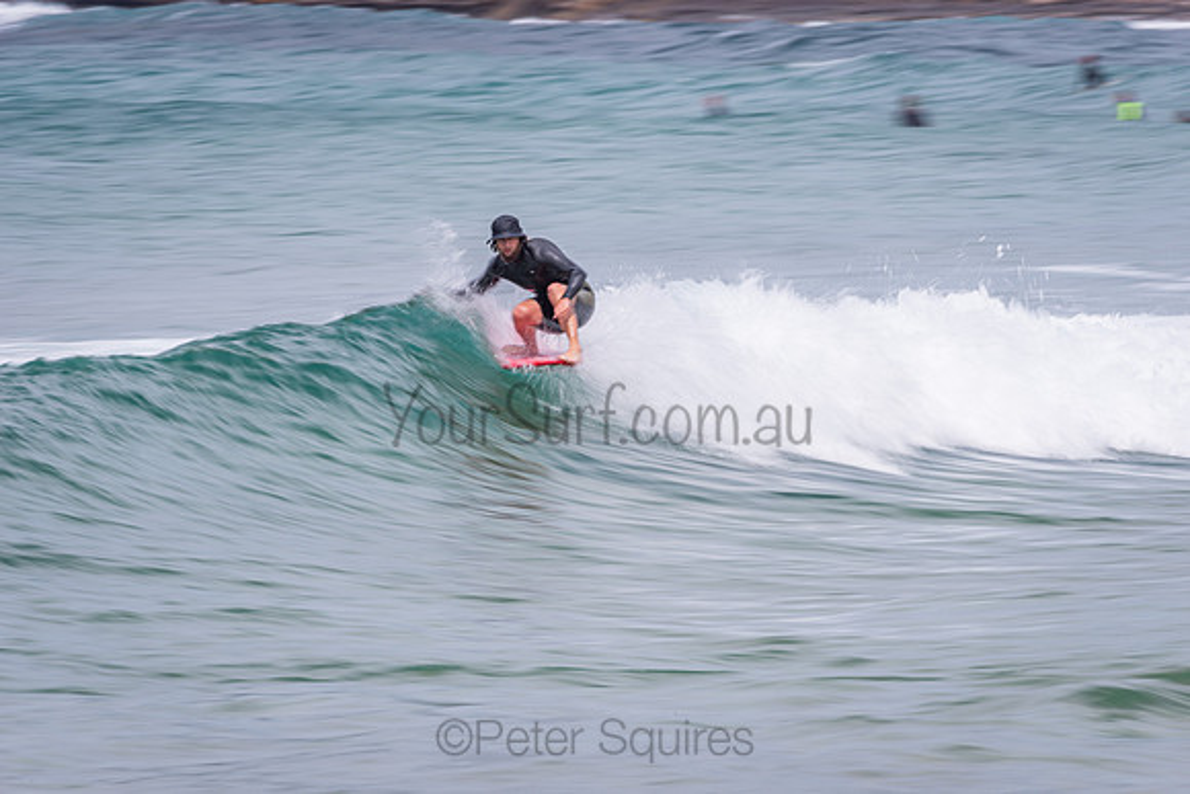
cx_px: 595
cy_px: 397
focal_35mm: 500
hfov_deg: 4.1
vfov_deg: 2.8
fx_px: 16531
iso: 64
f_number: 16
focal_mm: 500
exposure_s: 1/20
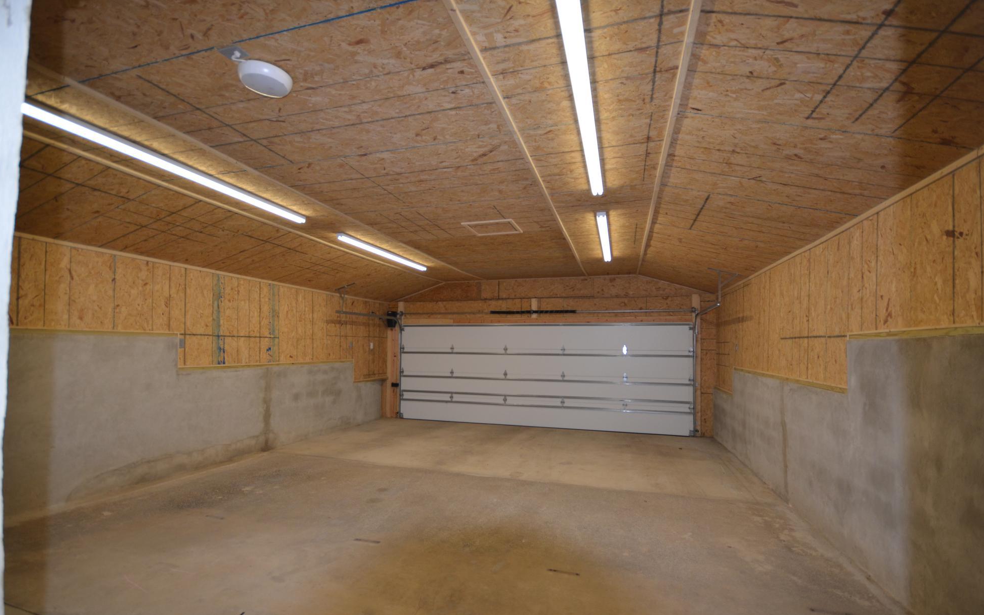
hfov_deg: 97.8
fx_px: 429
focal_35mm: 16
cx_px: 473
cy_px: 334
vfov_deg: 71.1
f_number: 4
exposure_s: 1/125
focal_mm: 10
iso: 360
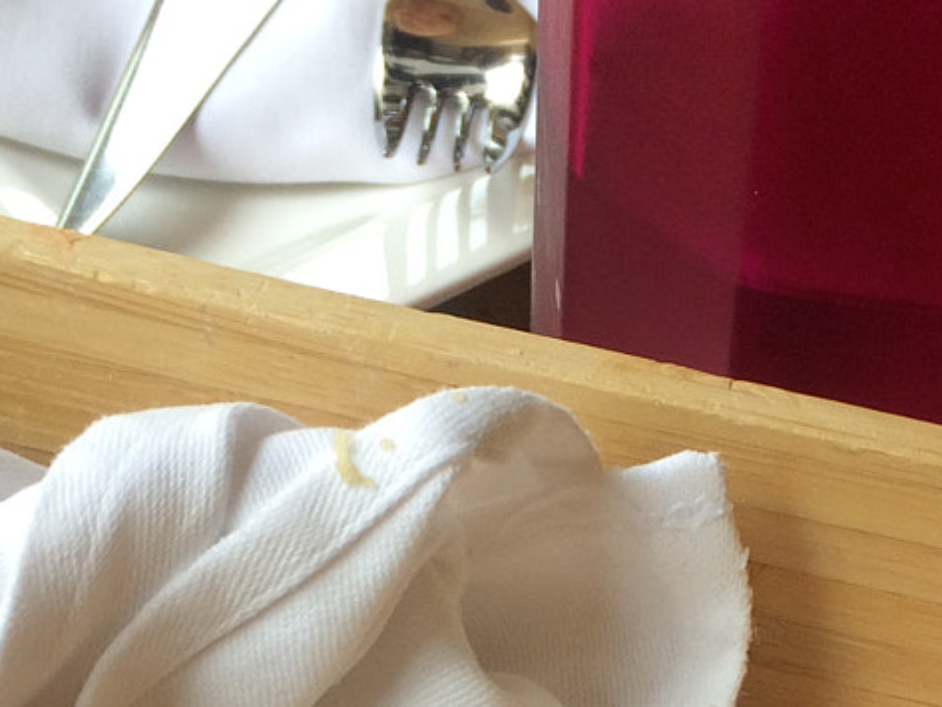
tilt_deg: -52.6
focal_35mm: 98
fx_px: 2668
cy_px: 1050
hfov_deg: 20.0
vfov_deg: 14.2
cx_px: 619
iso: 32
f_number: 2.2
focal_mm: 4.15
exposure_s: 1/123
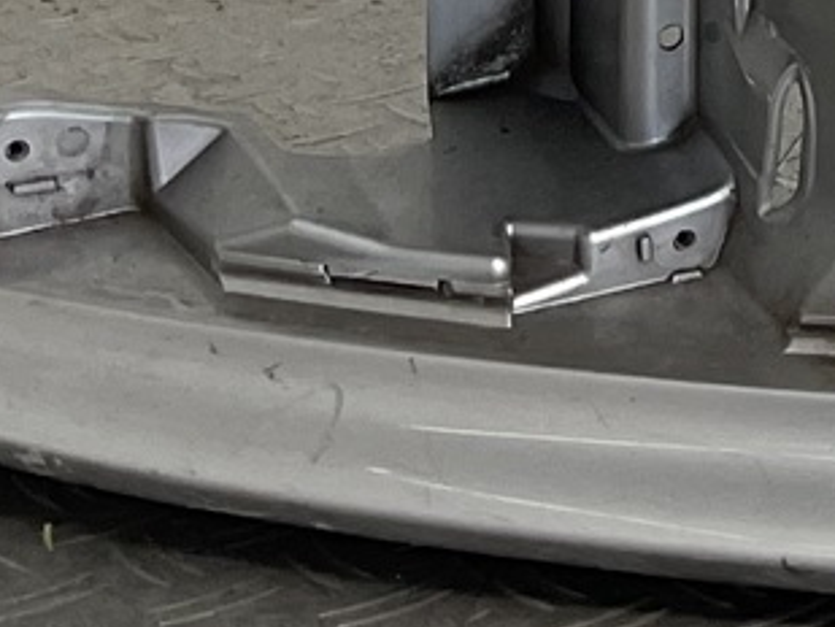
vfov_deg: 7.4
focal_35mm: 189
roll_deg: -1.8
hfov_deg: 9.3
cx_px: 2000
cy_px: -813
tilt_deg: -8.3
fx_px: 4561
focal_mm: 3
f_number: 1.8
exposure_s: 1/264
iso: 16
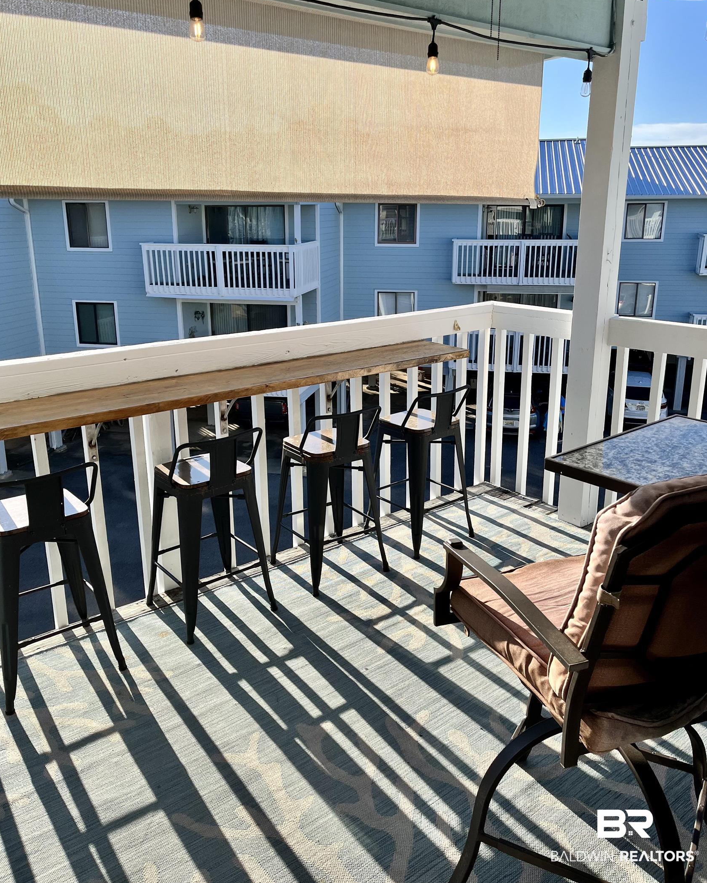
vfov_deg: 62.1
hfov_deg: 51.5
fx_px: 732
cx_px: 351
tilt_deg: -15.6
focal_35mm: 28
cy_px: 402
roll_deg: +1.2
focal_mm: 5.1
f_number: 1.6
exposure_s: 1/2268
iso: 50
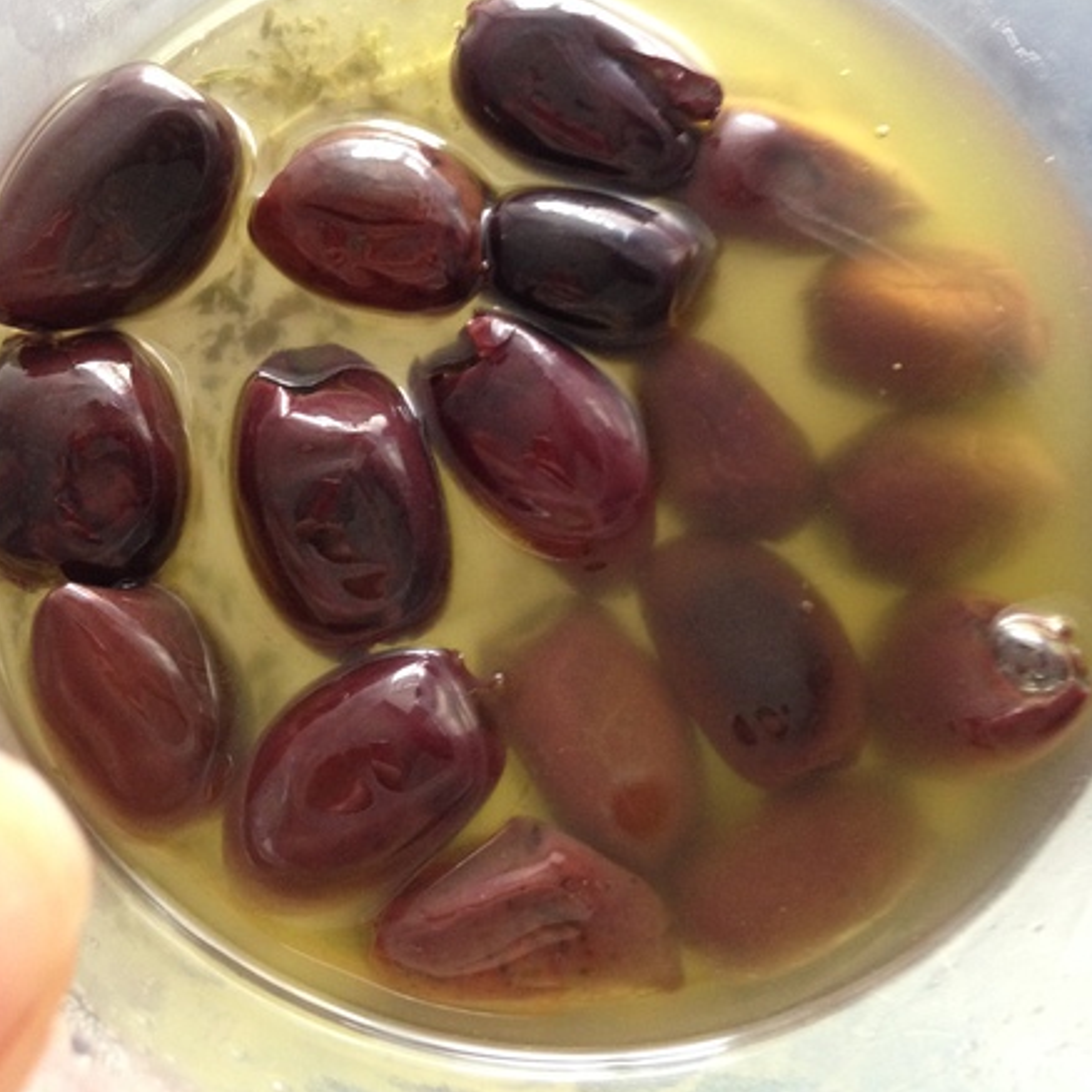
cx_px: 539
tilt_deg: -75.7
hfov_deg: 41.9
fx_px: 1428
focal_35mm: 40
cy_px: 409
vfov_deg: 41.6
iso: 200
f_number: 2.4
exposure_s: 1/20
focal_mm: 4.12
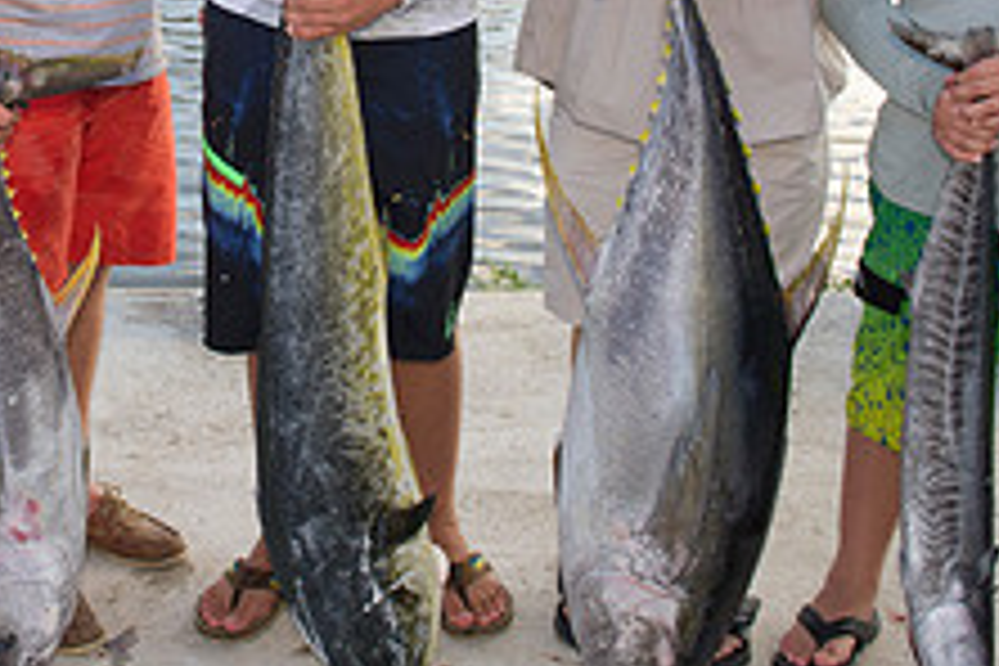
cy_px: -72
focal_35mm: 68
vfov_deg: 19.2
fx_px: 1887
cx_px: 243
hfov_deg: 29.2
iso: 400
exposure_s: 1/200
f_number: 8
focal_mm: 26
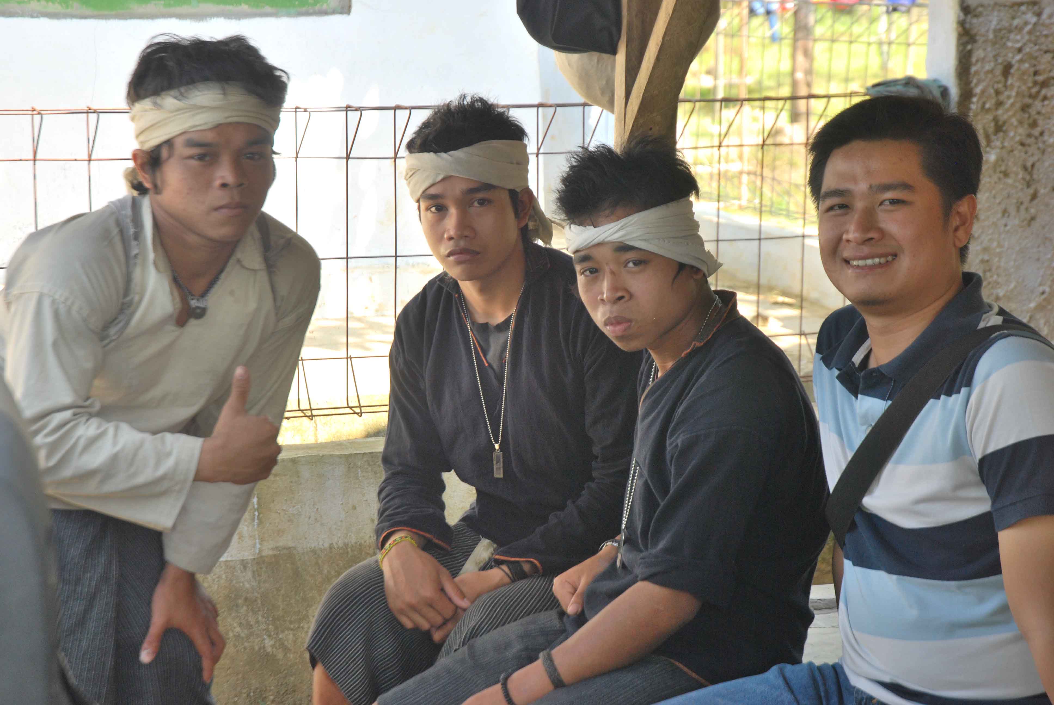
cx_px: 527
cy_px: 352
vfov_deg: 17.5
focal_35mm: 78
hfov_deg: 26.0
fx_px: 2286
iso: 200
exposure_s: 1/100
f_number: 4.5
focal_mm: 52
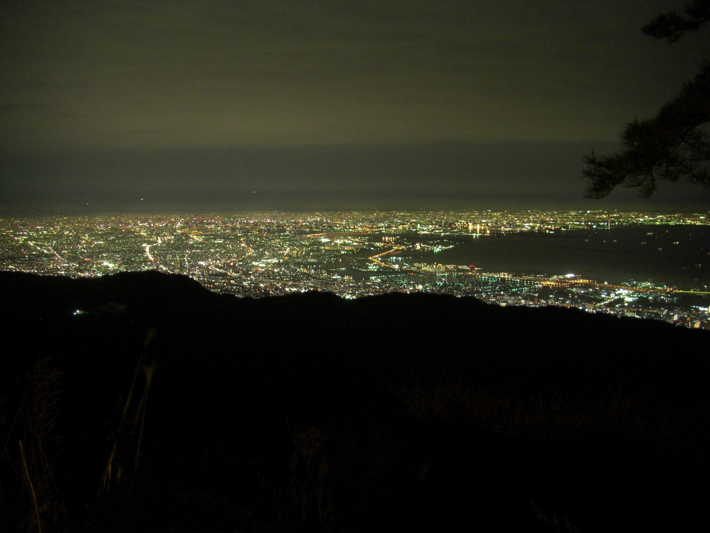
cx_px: 355
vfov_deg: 37.7
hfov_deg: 49.0
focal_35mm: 38
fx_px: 779
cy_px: 266
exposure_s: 2
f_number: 3.4
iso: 250
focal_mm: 6.3
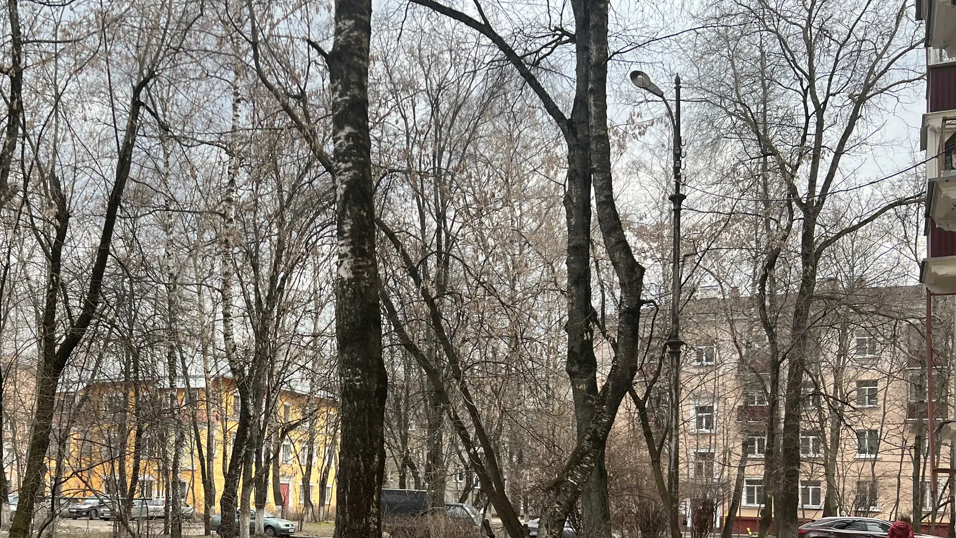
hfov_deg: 48.1
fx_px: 1039
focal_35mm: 41
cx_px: 275
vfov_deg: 28.3
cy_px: 448
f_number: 1.5
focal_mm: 5.7
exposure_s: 1/775
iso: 50
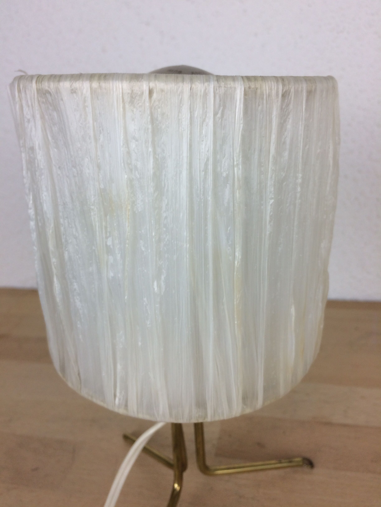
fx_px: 426
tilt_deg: -21.7
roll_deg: +4.1
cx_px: 190
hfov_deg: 48.2
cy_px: 254
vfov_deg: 61.7
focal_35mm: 29
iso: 40
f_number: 2.2
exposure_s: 1/100
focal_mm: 4.15
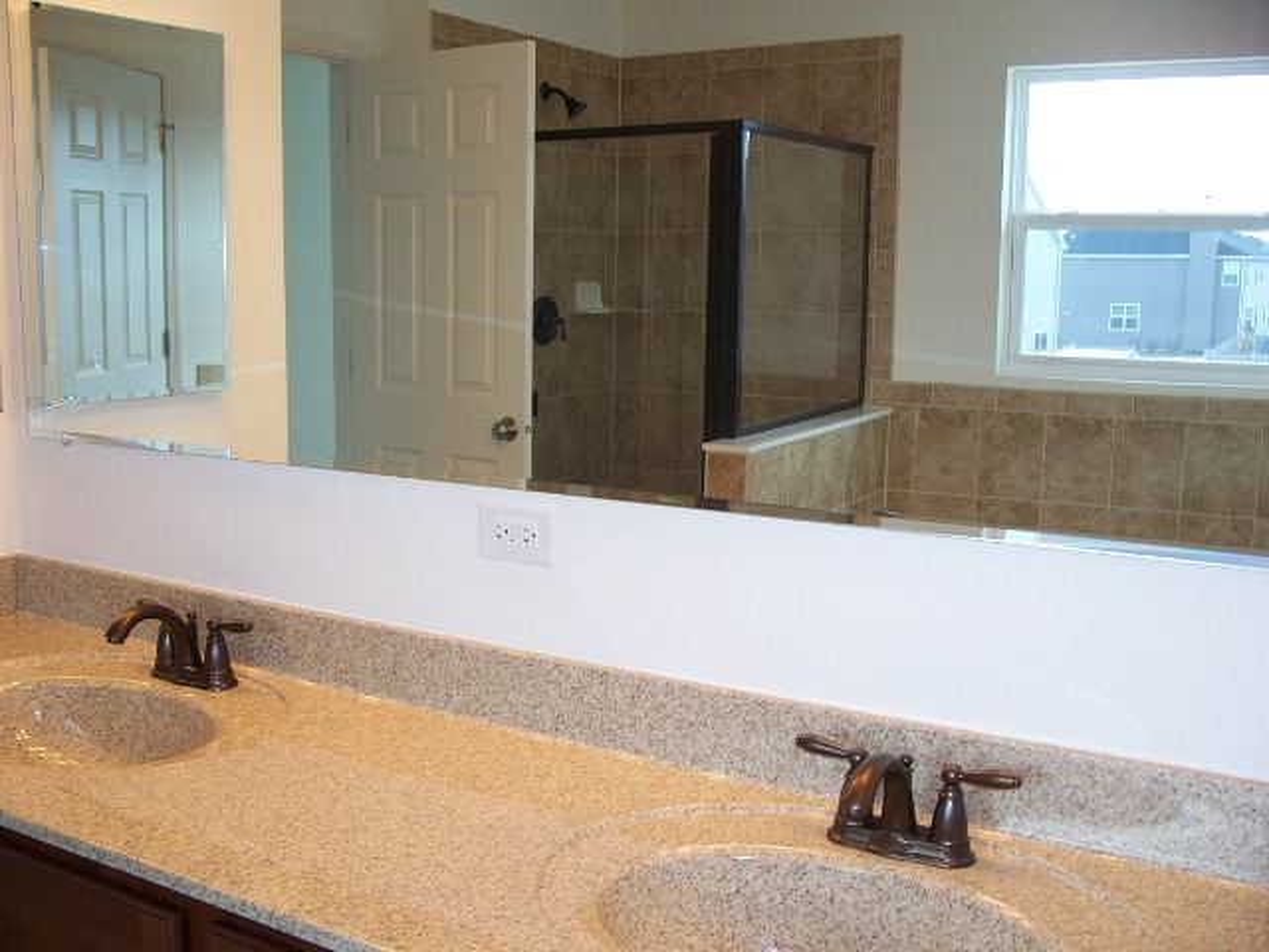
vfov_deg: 38.7
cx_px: 634
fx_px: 1356
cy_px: 476
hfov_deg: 50.1
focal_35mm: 37
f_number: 2.8
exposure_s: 1/60
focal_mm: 7.8
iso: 125
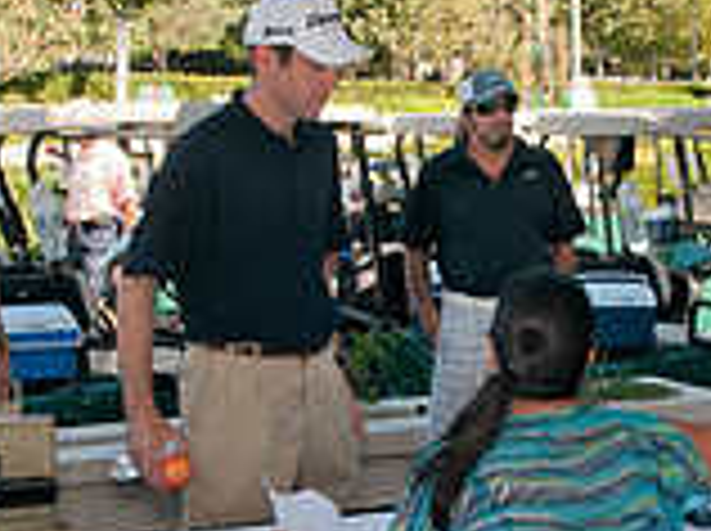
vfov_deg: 16.4
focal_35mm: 90
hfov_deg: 21.7
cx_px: 486
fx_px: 1846
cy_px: 299
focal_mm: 17
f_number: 5
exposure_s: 1/100
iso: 200
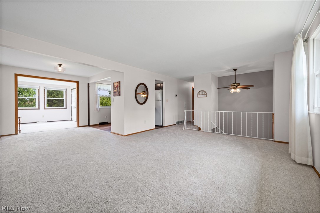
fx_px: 124
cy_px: 106
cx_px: 160
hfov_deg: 104.3
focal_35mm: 14
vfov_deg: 81.2
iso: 250
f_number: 9
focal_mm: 14
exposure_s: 1/6
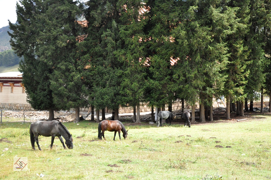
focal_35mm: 78
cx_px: 136
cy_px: 90
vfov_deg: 17.4
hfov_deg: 26.0
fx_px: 586
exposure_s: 1/1600
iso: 2200
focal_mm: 52
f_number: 5.6
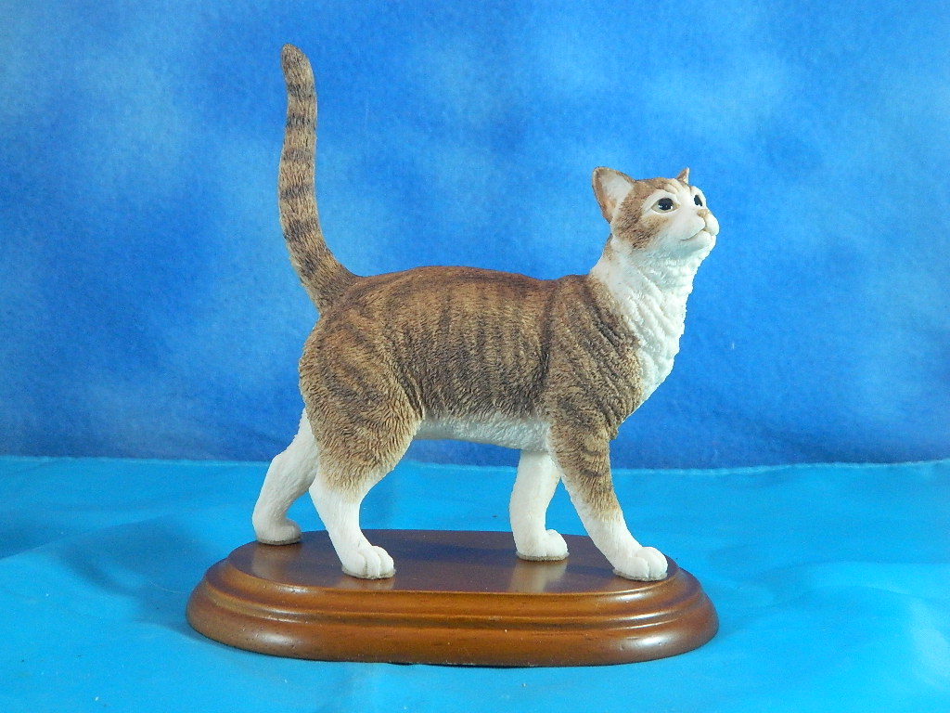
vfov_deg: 30.9
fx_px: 1290
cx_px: 475
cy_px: 356
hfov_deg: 40.4
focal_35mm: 47
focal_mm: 8.4
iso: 400
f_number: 3.6
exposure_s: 1/30
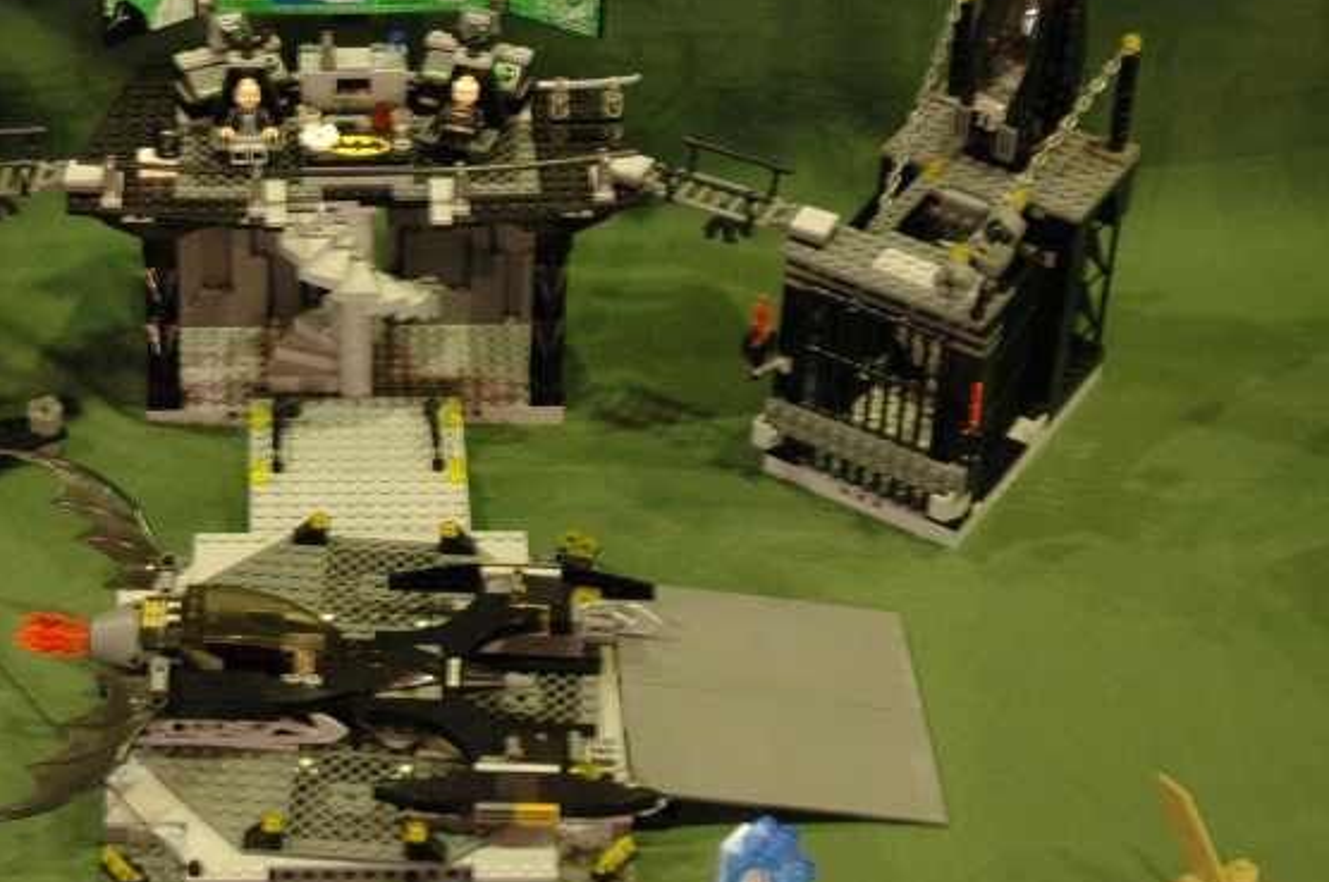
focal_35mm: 94
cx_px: 375
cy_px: 316
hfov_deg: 21.6
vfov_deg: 14.5
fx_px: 3465
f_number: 5
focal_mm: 34
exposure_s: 1/13
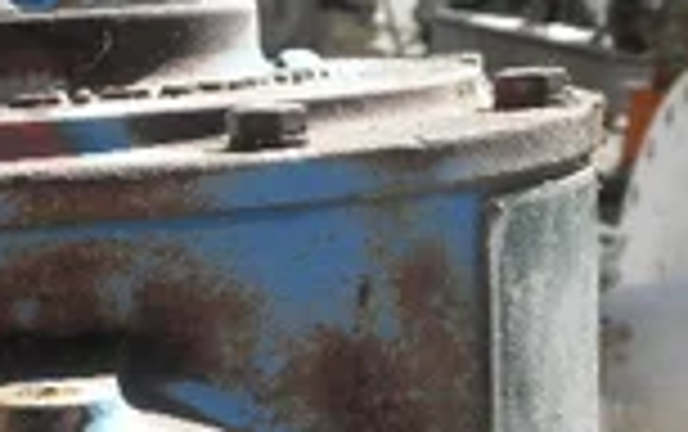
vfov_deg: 10.6
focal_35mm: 122
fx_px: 2290
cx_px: -49
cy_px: 544
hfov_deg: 16.6
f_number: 3.4
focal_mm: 7.9
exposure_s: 1/400
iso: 64
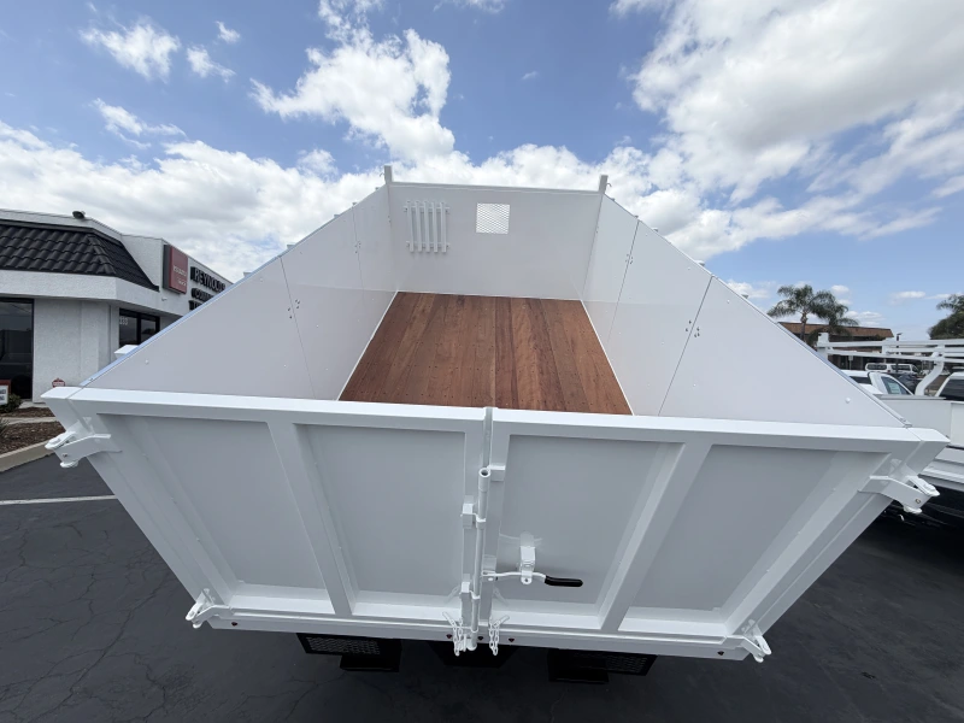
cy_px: 362
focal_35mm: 14
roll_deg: +0.0
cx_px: 482
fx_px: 390
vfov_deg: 85.7
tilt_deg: +0.4
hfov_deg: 102.1
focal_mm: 2.22
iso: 20
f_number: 2.2
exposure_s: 1/1105
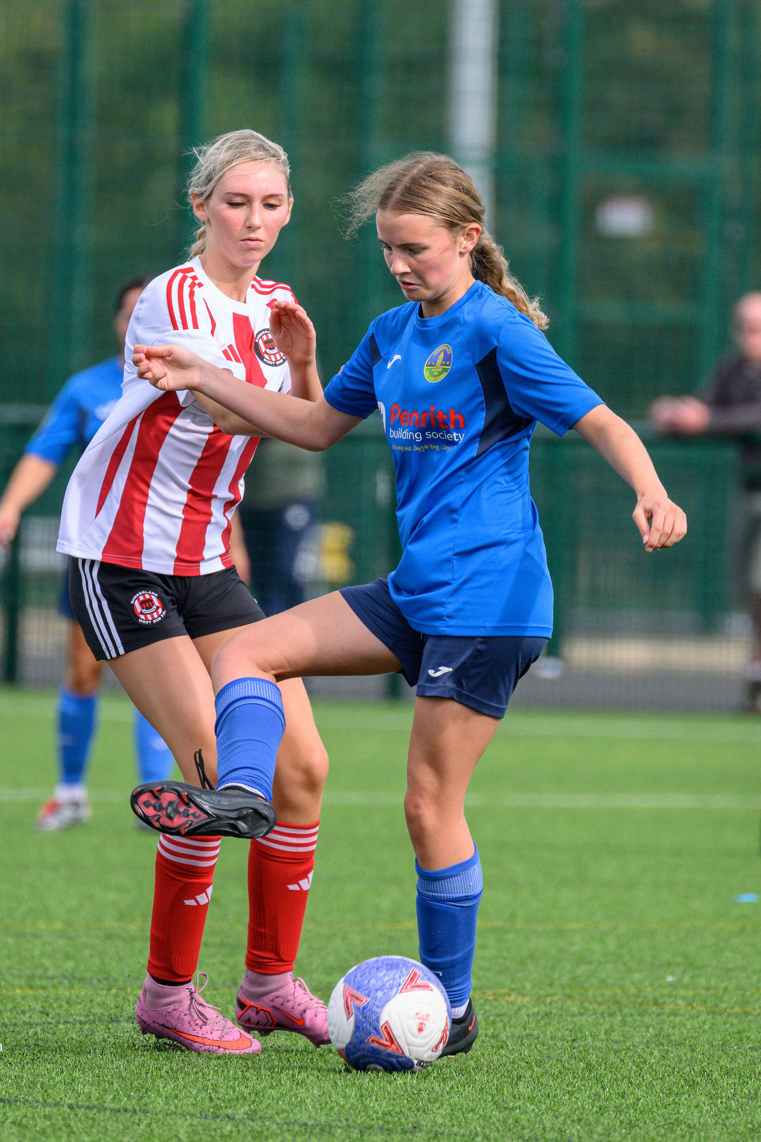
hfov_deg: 1.9
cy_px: 461
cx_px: 381
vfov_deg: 2.8
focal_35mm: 725
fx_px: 22990
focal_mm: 400
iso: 900
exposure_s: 1/1600
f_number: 5.6
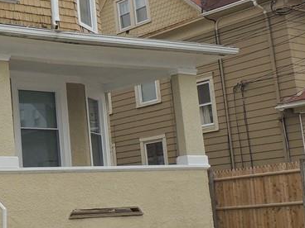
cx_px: -56
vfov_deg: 18.9
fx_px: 687
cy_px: 83
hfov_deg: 23.1
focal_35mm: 78
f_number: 4.3
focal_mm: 4.9
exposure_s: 1/125
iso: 100
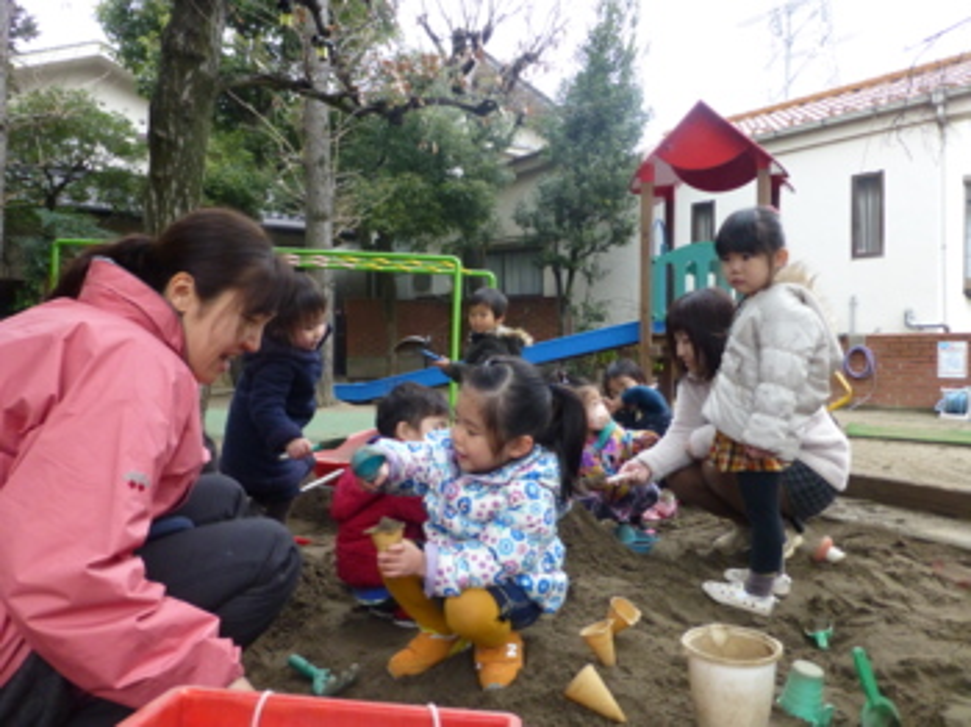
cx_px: 486
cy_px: 364
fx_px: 673
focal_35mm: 24
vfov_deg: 56.8
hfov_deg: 71.6
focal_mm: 4.3
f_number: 3.3
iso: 400
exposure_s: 1/250
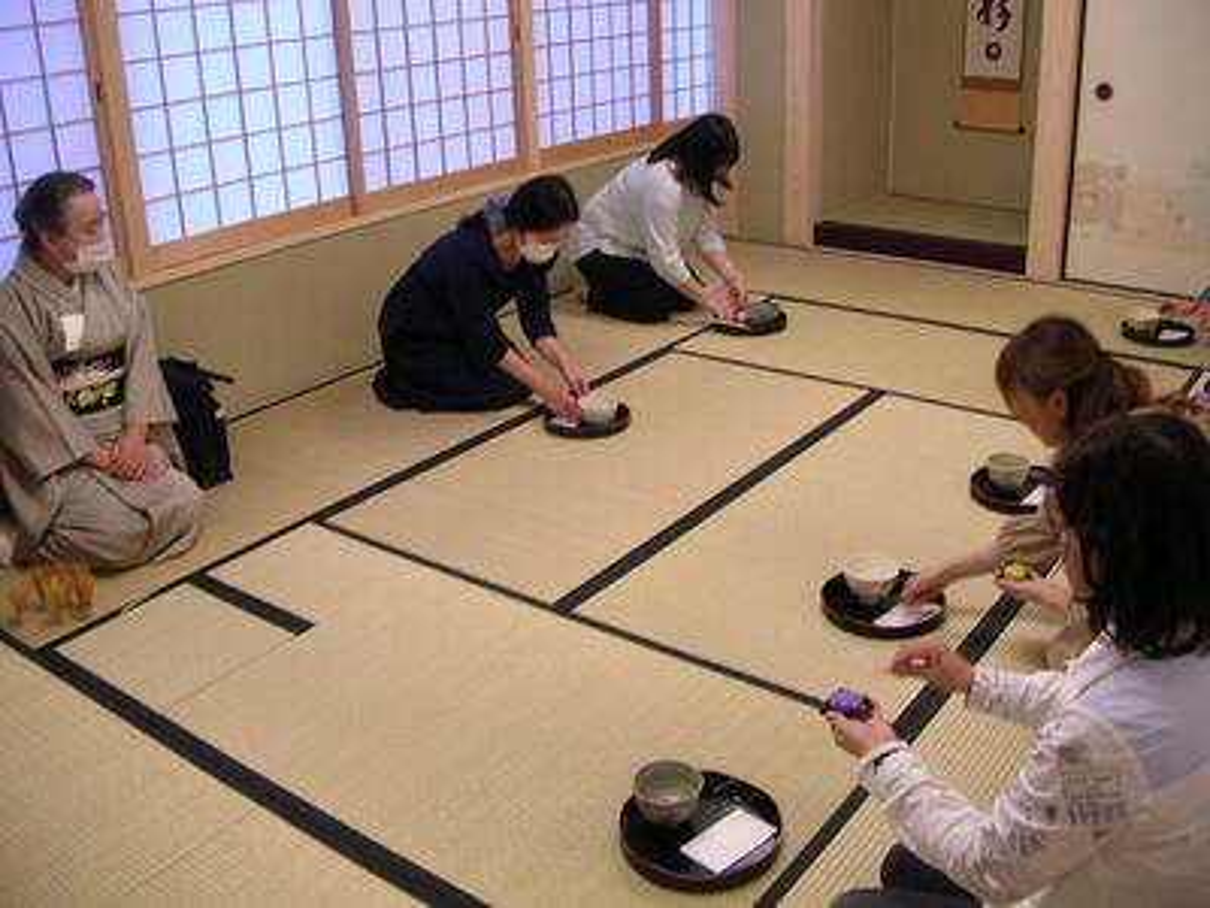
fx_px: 1223
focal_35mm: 35
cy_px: 454
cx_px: 605
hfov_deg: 52.6
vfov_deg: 40.7
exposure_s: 1/12.5
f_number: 2.8
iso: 50
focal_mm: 5.8
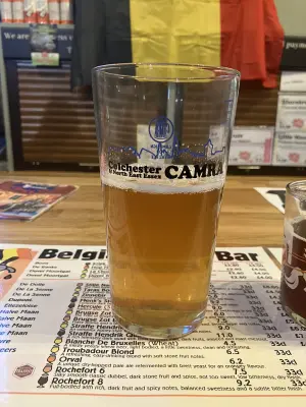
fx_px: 330
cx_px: 153
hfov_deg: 49.7
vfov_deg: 63.4
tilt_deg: -14.7
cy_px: 204
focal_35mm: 28
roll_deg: -1.0
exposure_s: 1/33
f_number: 1.8
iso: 400
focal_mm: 3.99
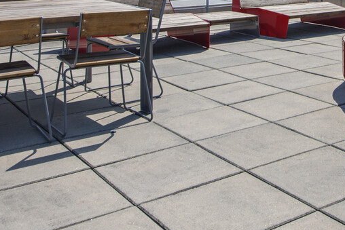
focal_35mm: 59
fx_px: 566
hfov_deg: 31.8
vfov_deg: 21.0
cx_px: 329
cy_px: -65
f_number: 13
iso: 200
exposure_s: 1/250
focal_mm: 20
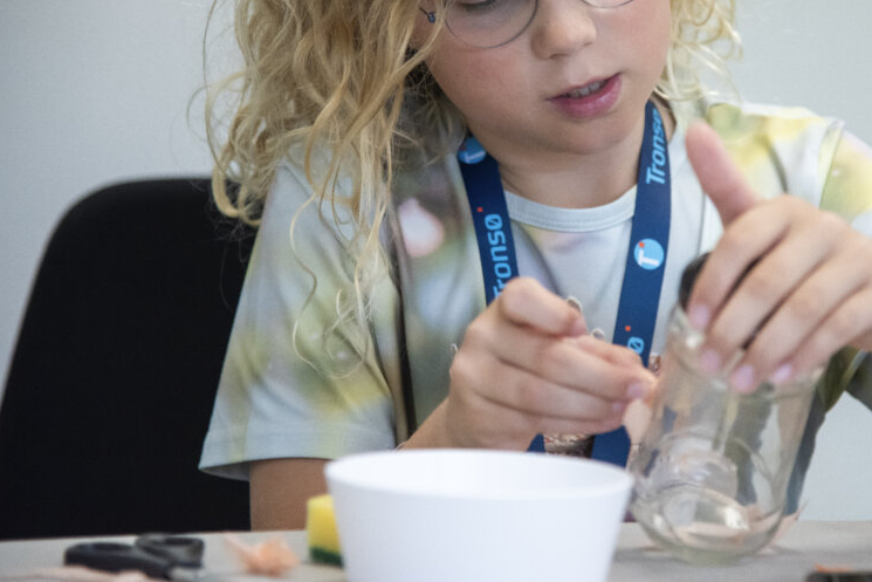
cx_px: 567
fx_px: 3997
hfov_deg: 12.4
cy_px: 190
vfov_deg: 8.3
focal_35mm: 165
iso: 2500
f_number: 4
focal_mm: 120
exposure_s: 1/640
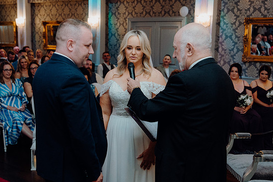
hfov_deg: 42.7
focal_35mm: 46
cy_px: 96
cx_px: 128
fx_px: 349
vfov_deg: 29.3
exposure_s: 1/160
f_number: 3.5
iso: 2500
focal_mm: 43
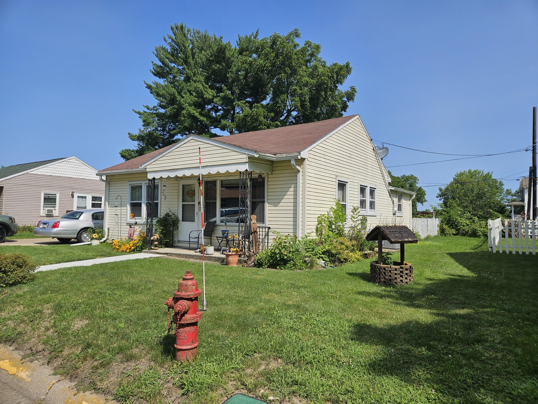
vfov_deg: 58.9
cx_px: 269
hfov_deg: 73.9
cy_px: 202
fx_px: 357
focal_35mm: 23
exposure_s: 1/2600
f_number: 1.8
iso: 25
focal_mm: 5.4
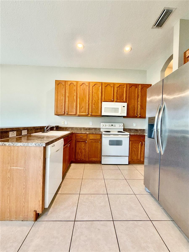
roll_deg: -1.8
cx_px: 94
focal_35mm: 14
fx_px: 102
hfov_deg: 85.7
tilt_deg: -0.7
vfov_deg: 102.1
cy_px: 126
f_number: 2.2
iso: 200
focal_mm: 2.22
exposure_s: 1/60
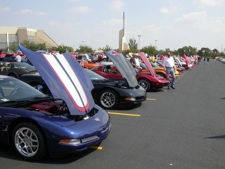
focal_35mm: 38
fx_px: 247
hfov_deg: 49.0
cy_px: 84
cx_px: 112
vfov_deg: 37.7
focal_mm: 7.85
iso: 100
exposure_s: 1/270
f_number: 7.5
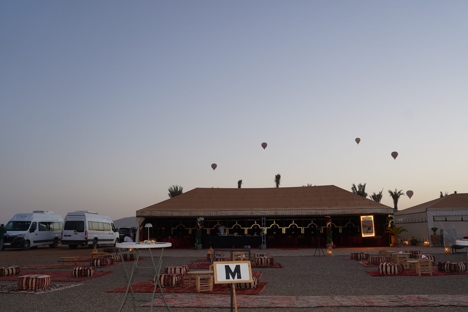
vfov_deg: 42.3
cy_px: 171
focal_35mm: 31
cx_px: 254
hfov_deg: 60.2
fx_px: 403
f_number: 4
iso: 250
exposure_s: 1/60
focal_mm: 28
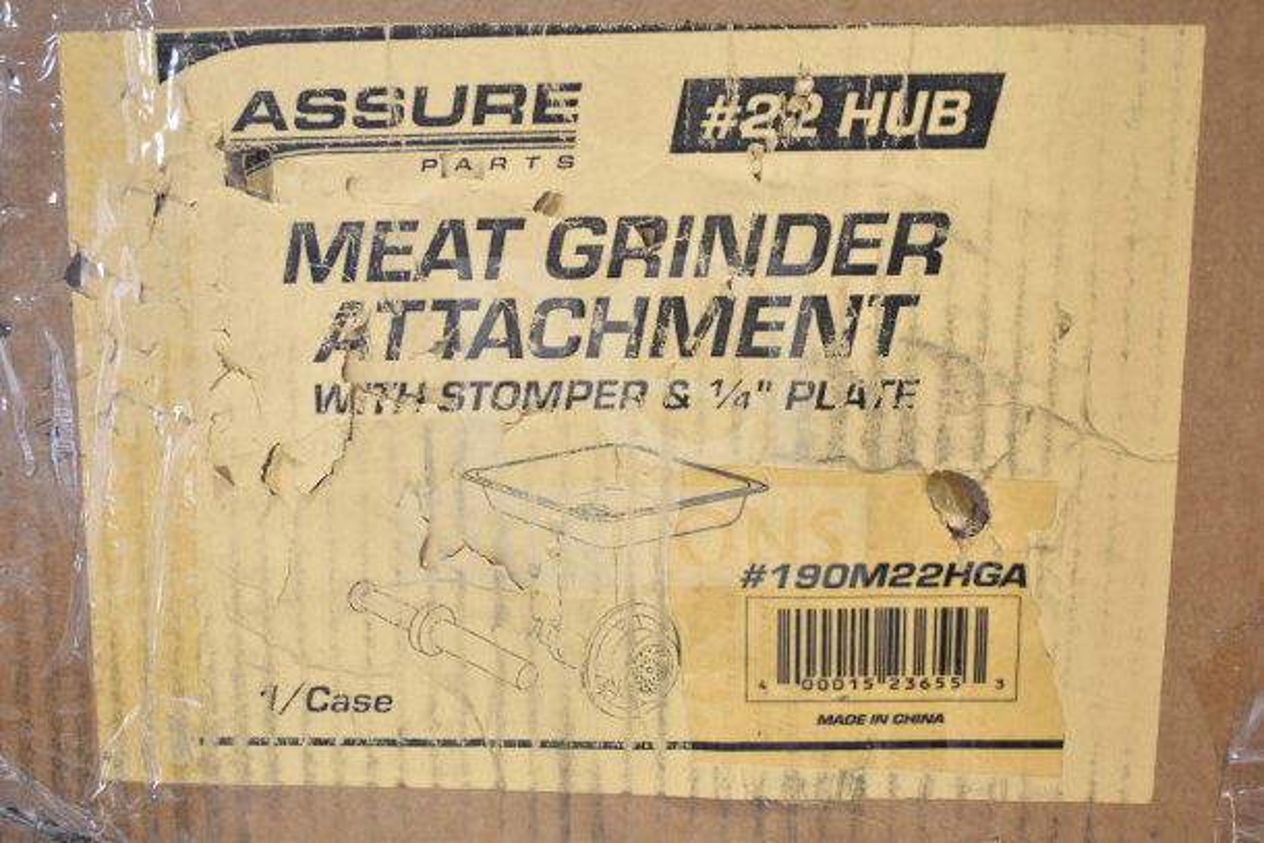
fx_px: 1475
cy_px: 422
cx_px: 632
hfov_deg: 46.4
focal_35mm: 42
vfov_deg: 31.9
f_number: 4.2
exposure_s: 1/50
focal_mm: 28
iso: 560
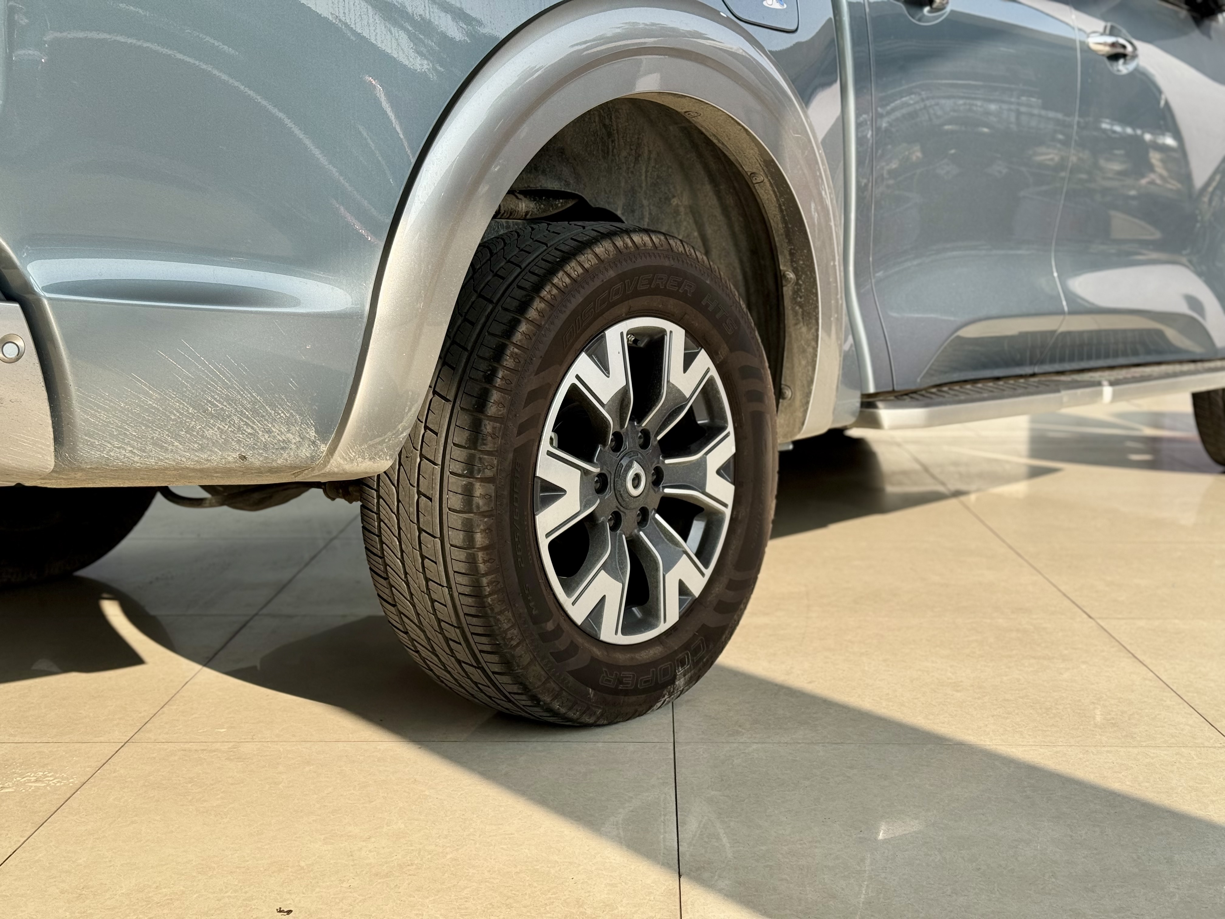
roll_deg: +0.7
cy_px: 460
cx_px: 612
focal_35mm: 48
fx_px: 1699
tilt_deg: -7.4
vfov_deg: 30.3
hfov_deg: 39.7
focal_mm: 6.76
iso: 64
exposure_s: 1/1818
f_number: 1.78
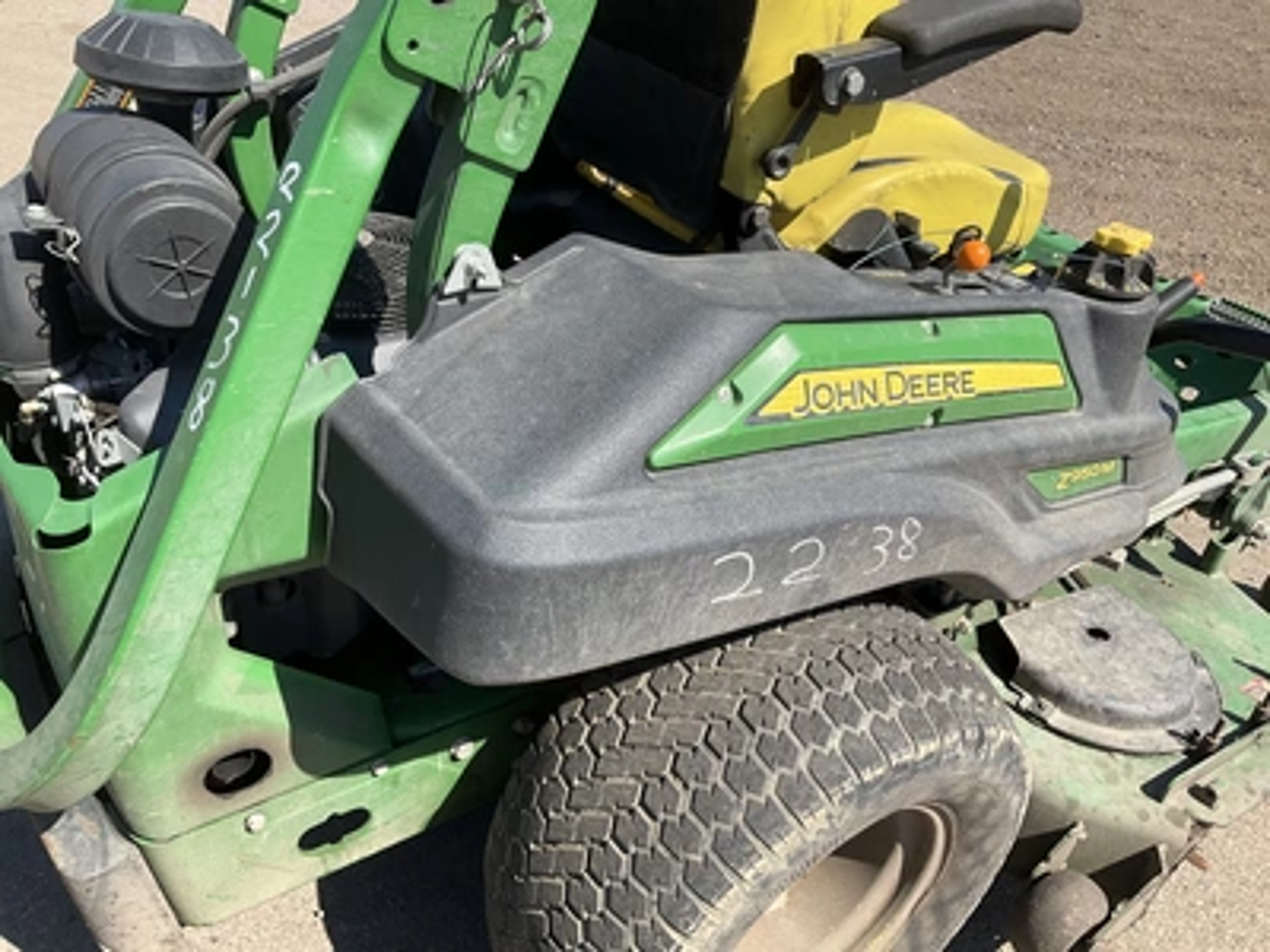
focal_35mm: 29
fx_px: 1064
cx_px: 635
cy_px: 476
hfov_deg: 61.7
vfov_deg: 48.2
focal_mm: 3
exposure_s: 1/1279
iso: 25
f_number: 1.8
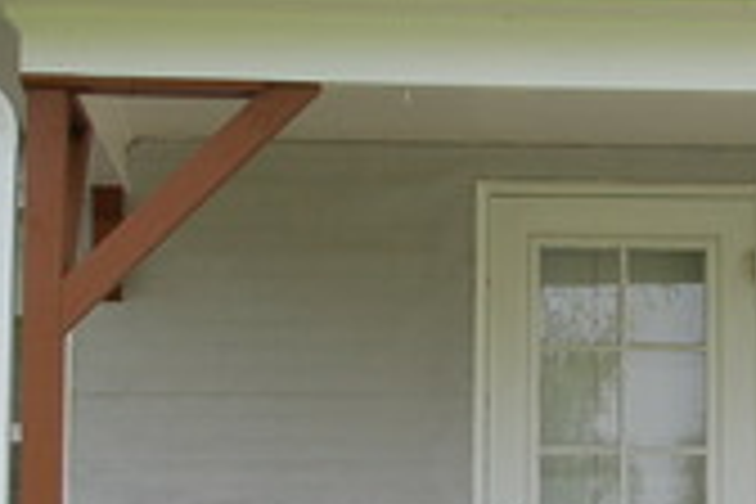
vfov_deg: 11.4
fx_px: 2518
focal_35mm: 120
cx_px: 526
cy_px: 374
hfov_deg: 17.0
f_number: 6.3
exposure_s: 1/160
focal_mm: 21
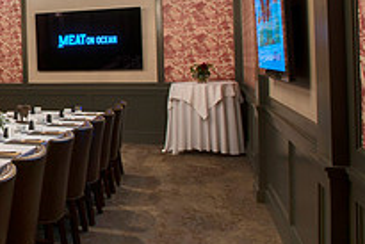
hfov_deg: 34.2
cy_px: 56
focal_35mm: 48
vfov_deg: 27.7
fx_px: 487
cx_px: -57
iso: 200
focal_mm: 17
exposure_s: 5
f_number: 22
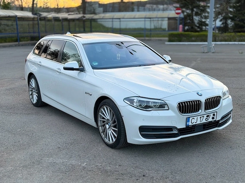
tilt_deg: -11.2
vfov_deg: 30.3
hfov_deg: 39.7
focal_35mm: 48
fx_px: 340
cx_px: 122
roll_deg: +0.5
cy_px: 92
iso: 64
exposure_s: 1/121
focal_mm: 6.76
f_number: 1.78
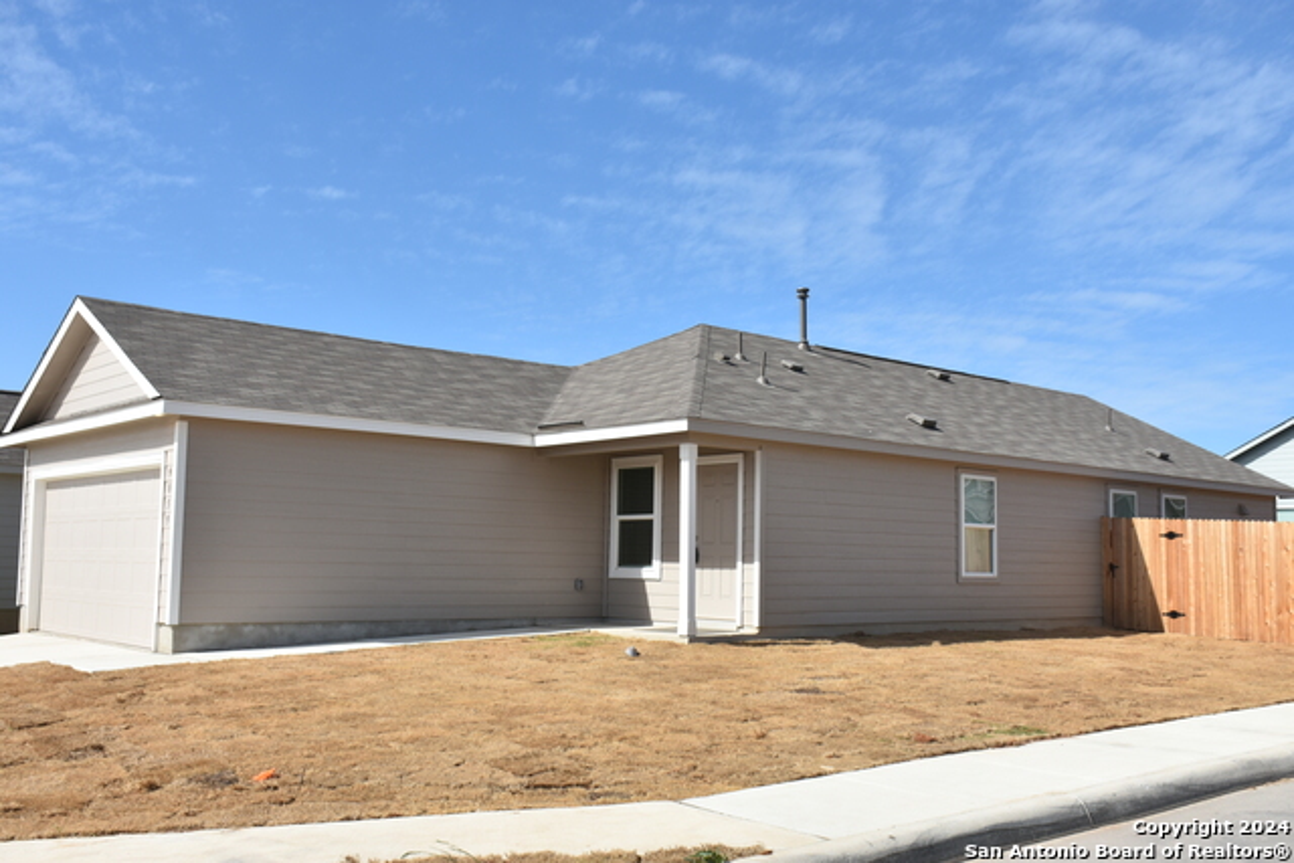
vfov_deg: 38.4
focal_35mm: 34
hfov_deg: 55.1
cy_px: 432
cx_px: 647
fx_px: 1240
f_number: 8
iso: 140
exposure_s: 1/500
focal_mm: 23
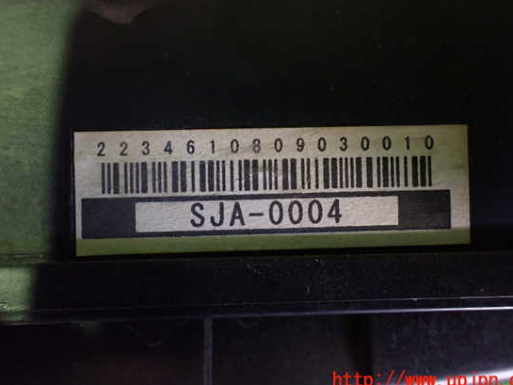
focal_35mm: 33
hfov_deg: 55.3
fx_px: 489
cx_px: 263
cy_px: 181
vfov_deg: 42.9
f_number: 2.3
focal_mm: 5.4
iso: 1000
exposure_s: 1/30
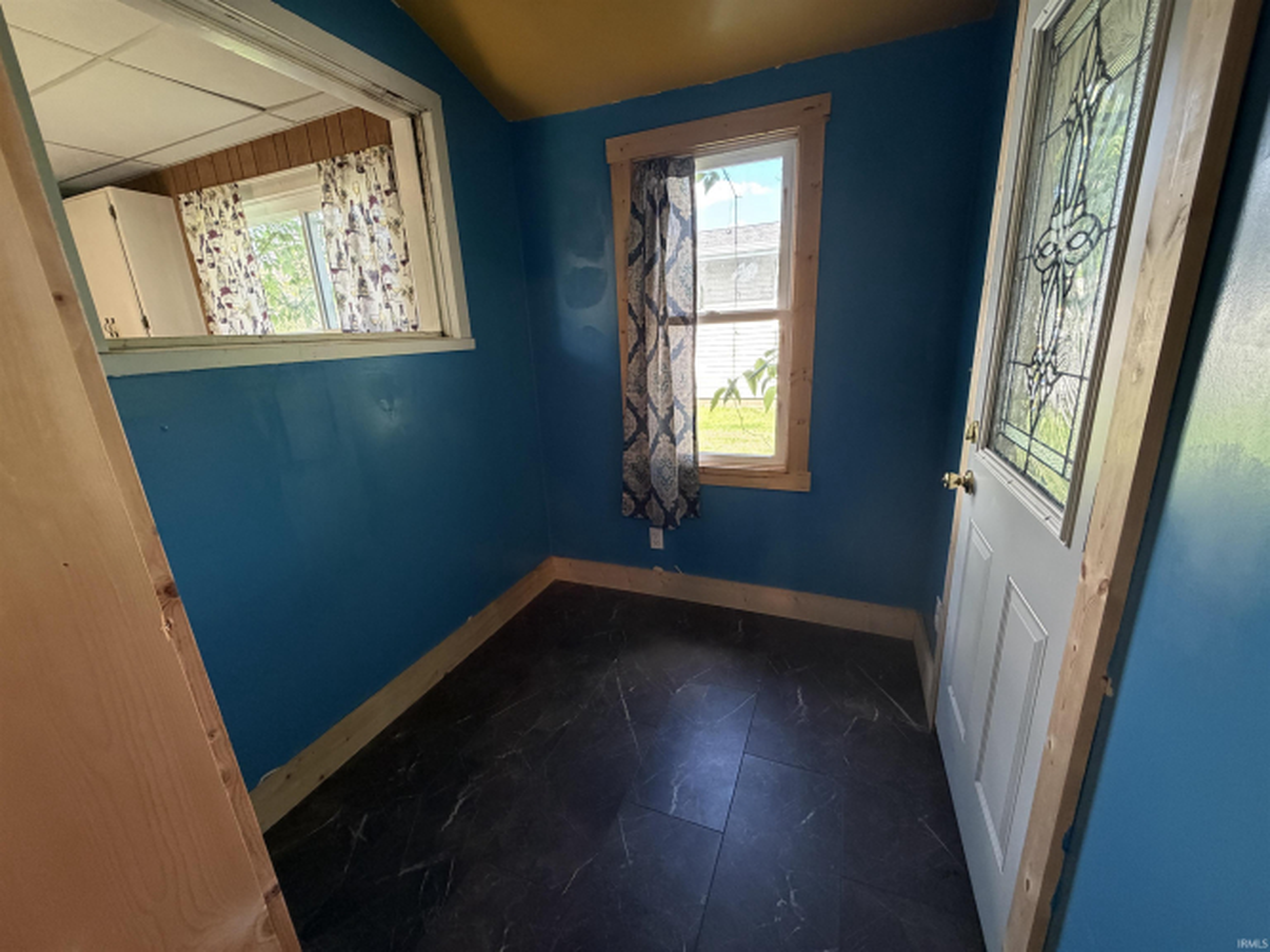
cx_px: 635
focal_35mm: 14
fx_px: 514
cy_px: 476
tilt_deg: -15.7
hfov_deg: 102.1
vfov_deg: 85.7
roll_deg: +4.3
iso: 320
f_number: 2.2
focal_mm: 2.22
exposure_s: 1/79
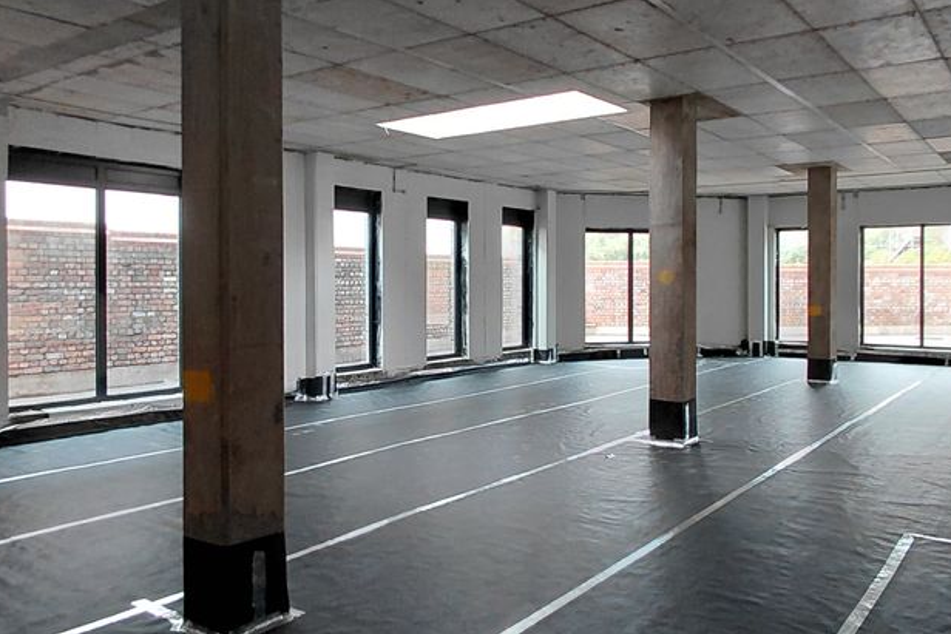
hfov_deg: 61.9
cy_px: 292
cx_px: 496
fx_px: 793
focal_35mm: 30
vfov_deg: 43.6
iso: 80
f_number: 2.2
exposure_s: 1/60
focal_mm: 1.64
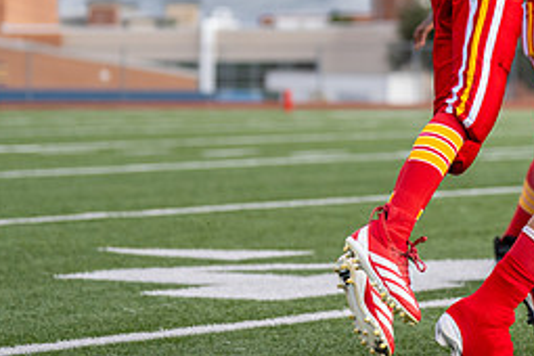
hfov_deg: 10.2
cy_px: 10
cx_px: 529
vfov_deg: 6.8
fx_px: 2966
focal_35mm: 200
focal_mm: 79
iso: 320
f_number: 2.8
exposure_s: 1/2500
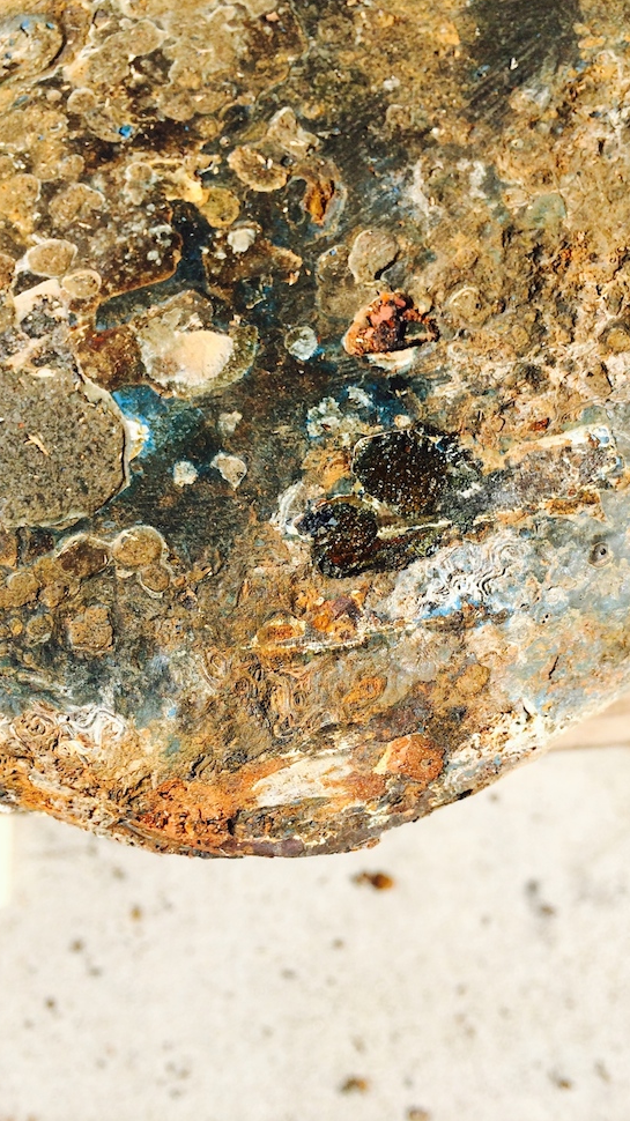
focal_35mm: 33
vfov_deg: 59.5
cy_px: 560
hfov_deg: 35.5
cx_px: 375
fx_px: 981
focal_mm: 4.12
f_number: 2.2
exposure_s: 1/2053
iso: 40
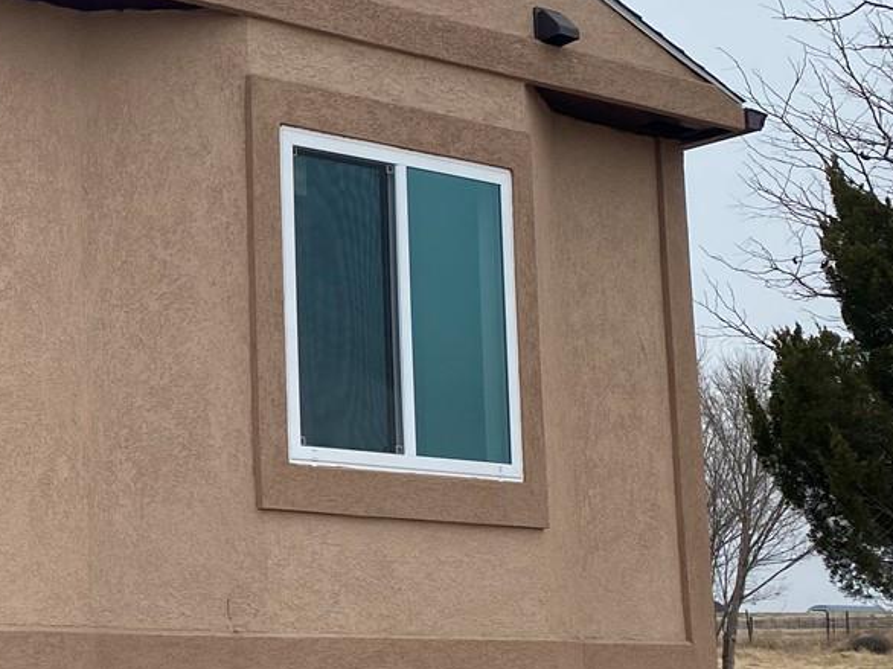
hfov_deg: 25.0
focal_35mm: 71
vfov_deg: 20.7
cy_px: 373
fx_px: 1831
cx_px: -145
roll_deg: -0.2
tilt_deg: +8.6
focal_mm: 4.25
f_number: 1.8
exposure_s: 1/1838
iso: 32
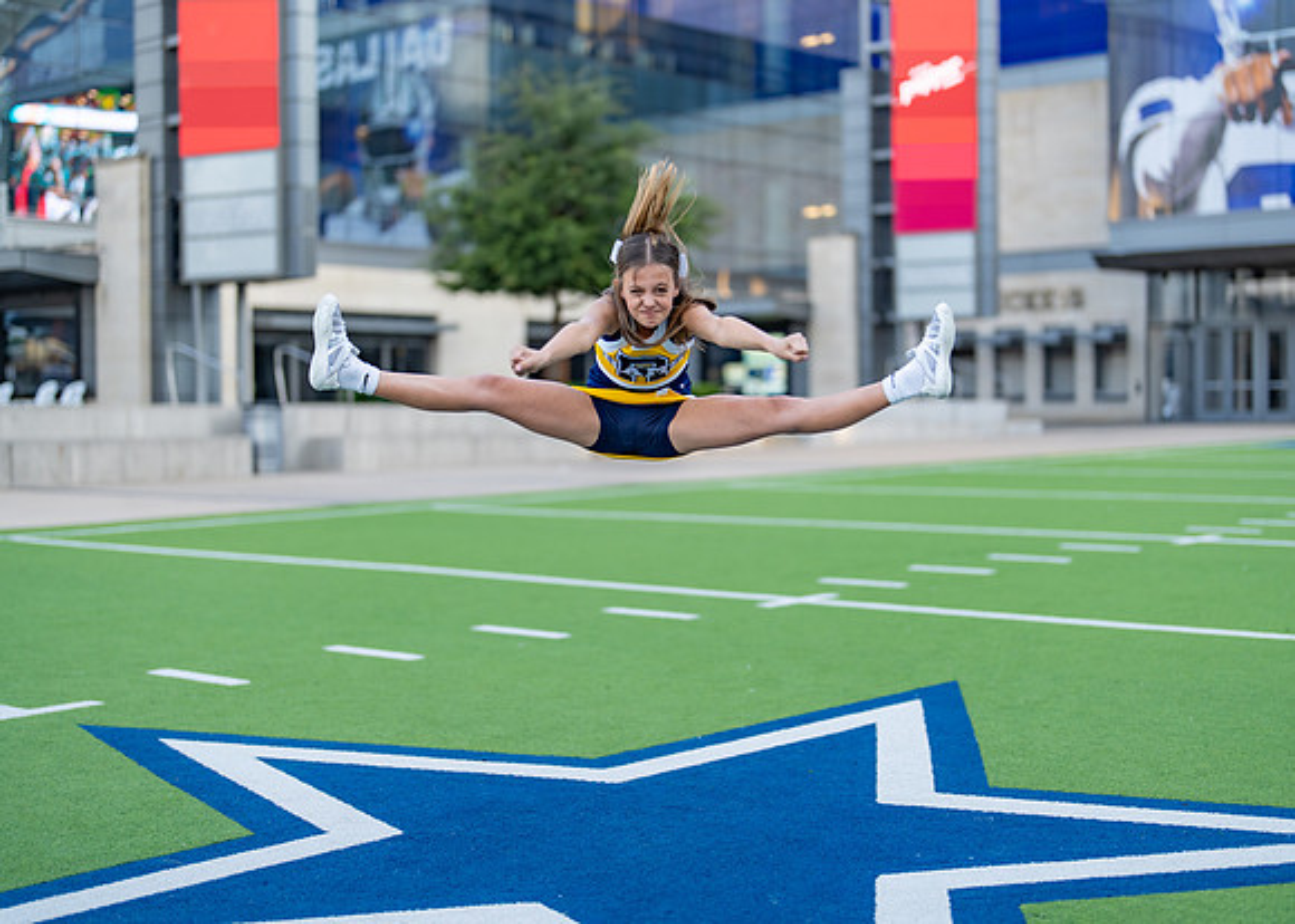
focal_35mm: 53
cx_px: 678
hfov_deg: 36.6
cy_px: 462
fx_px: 1957
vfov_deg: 26.6
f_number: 1.2
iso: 160
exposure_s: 1/1250
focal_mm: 50
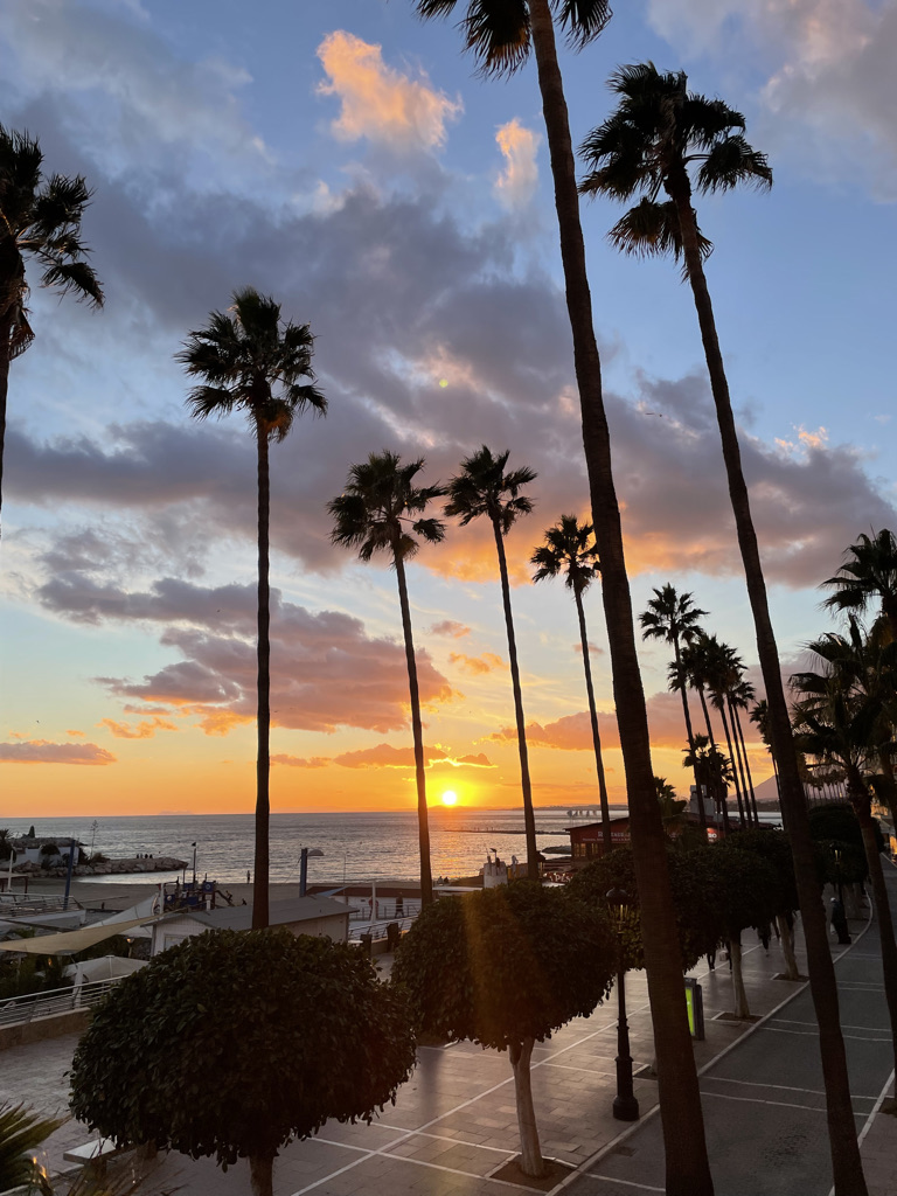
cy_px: 598
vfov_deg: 67.3
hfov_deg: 53.1
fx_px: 898
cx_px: 448
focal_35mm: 26
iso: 32
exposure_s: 1/769
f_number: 1.6
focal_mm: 4.2
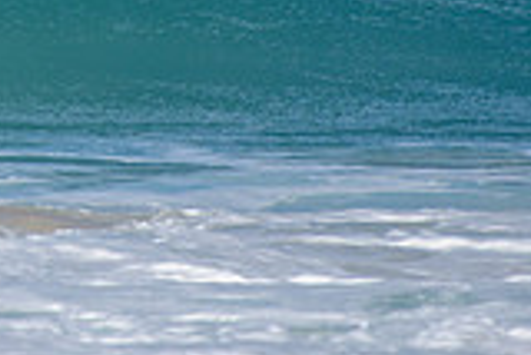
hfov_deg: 1.1
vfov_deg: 0.8
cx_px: -312
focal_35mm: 1807
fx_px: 26677
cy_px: -191
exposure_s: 1/2000
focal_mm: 500
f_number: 5.6
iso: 160
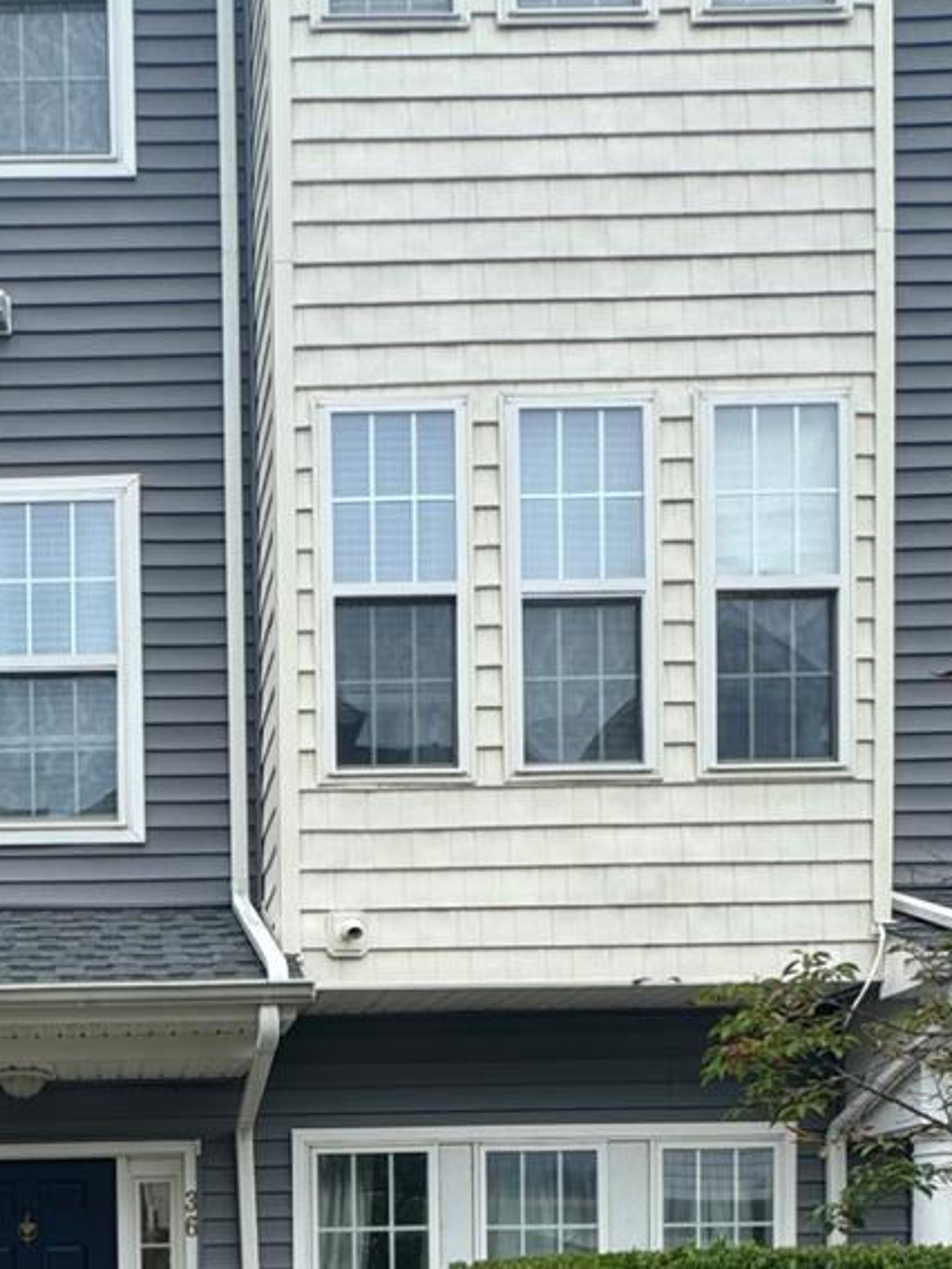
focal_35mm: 37
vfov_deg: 41.7
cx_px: 61
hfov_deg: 35.9
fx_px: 1357
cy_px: 1338
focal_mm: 2.22
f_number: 2.2
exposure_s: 1/687
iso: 40
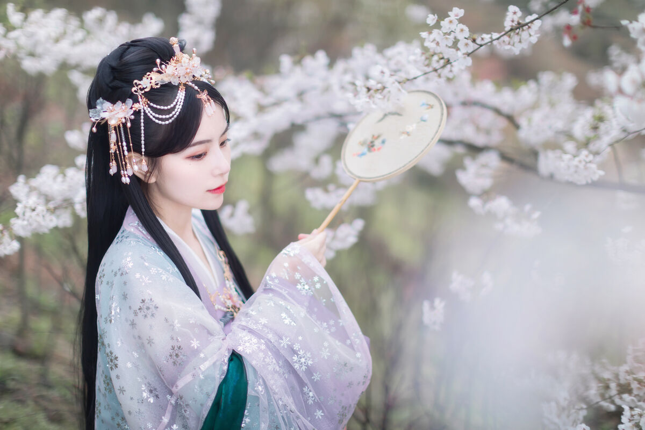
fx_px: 878
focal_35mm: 49
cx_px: 322
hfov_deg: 40.3
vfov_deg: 27.5
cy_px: 215
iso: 200
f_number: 1.4
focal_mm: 50
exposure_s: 1/1250
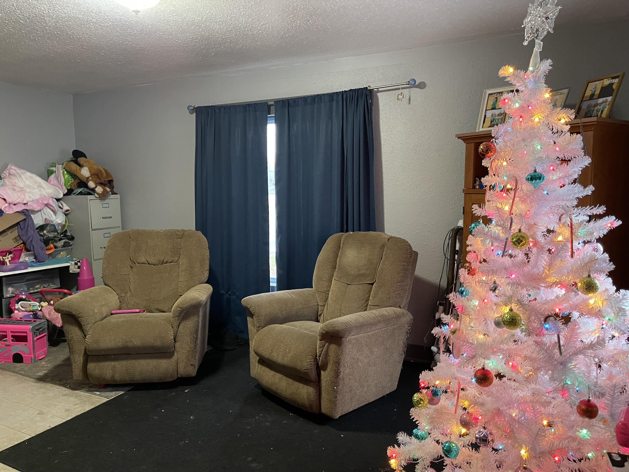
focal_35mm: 25
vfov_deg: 54.9
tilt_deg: -5.7
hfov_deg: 69.4
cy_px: 236
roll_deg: +0.7
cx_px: 314
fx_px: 454
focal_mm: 5.1
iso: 500
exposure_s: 1/40
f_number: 1.6
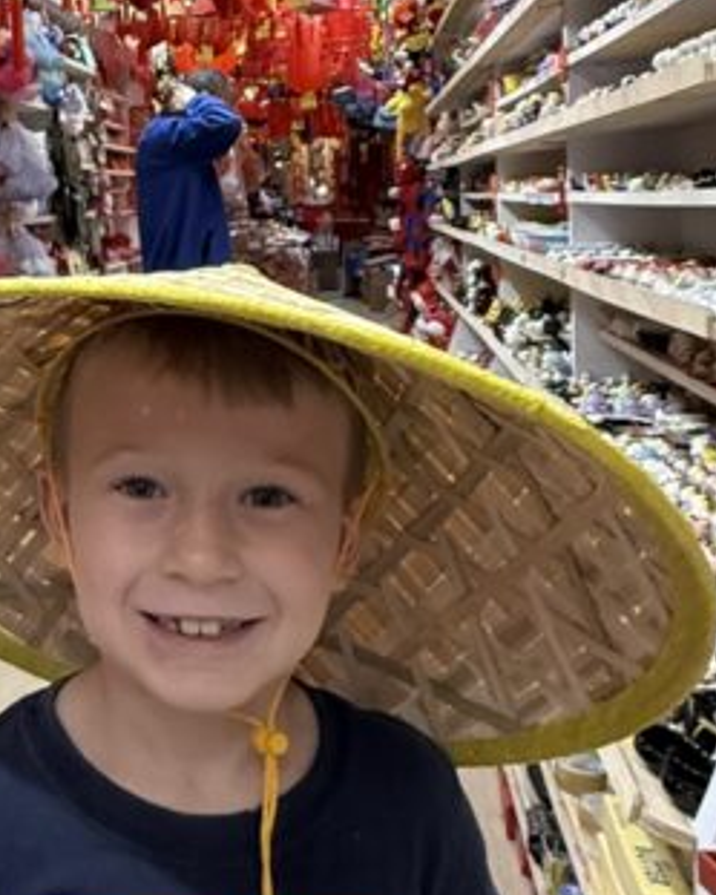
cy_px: 242
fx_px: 1191
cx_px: -55
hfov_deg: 30.3
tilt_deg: -0.7
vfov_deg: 40.2
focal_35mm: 45
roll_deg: +1.4
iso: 400
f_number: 2.2
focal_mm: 2.22
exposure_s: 1/120
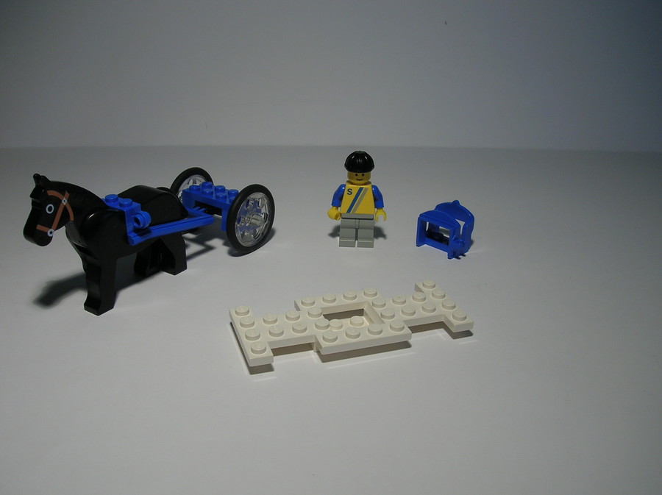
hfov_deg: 54.0
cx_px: 331
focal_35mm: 34
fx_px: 650
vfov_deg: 41.7
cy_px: 248
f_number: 4.9
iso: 50
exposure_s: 1/26.5
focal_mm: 5.7
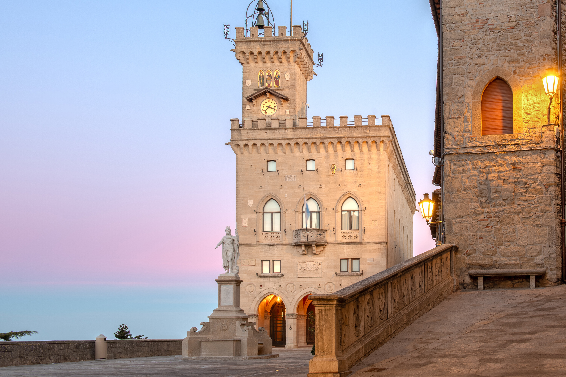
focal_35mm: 48
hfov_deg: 41.0
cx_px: 327
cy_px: 121
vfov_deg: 27.9
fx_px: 755
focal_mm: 35
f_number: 11
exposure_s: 1/1.67
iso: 64
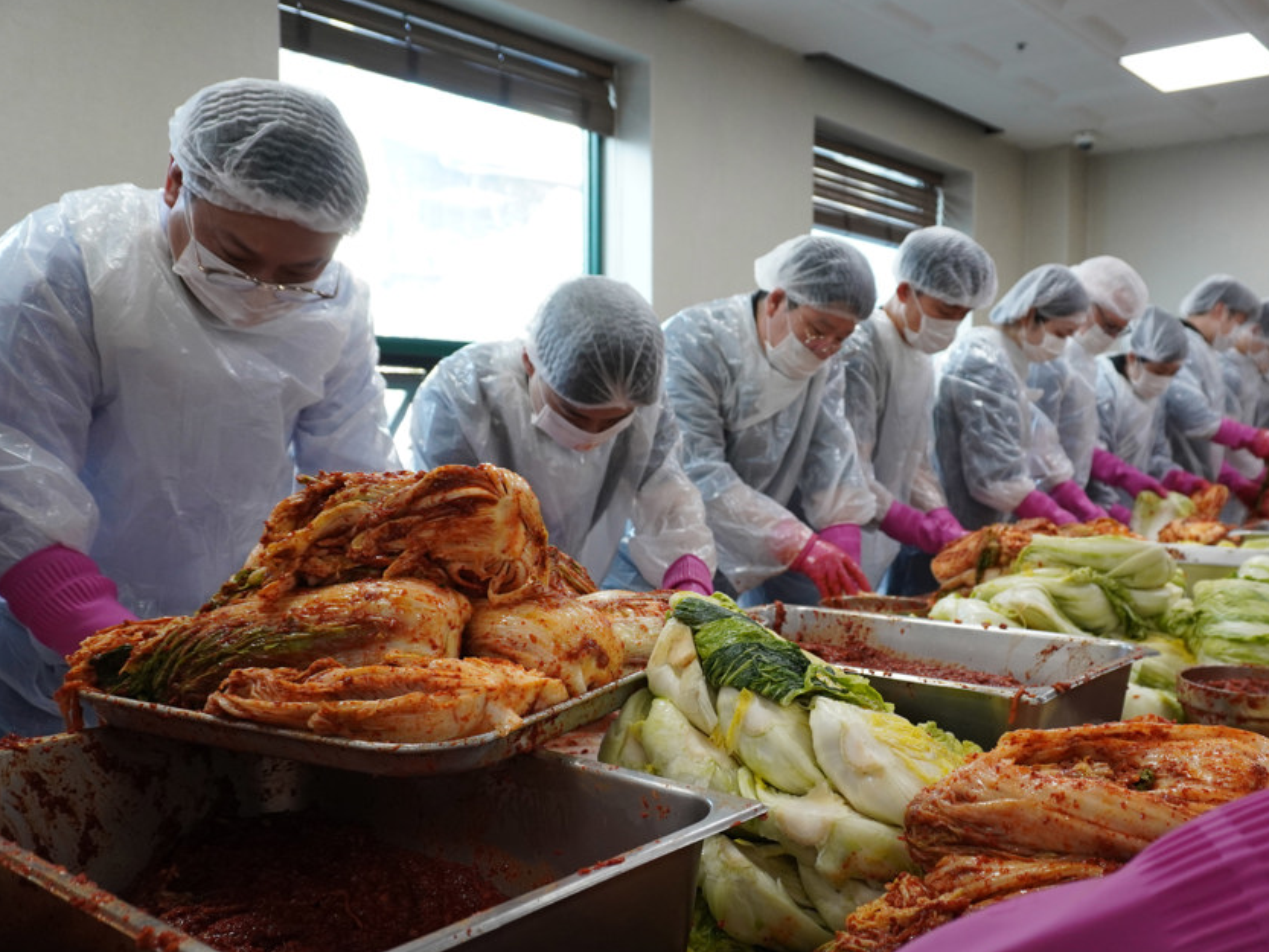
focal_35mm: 27
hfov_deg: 65.2
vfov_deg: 51.4
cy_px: 463
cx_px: 691
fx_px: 990
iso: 800
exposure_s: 1/160
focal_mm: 16
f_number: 4
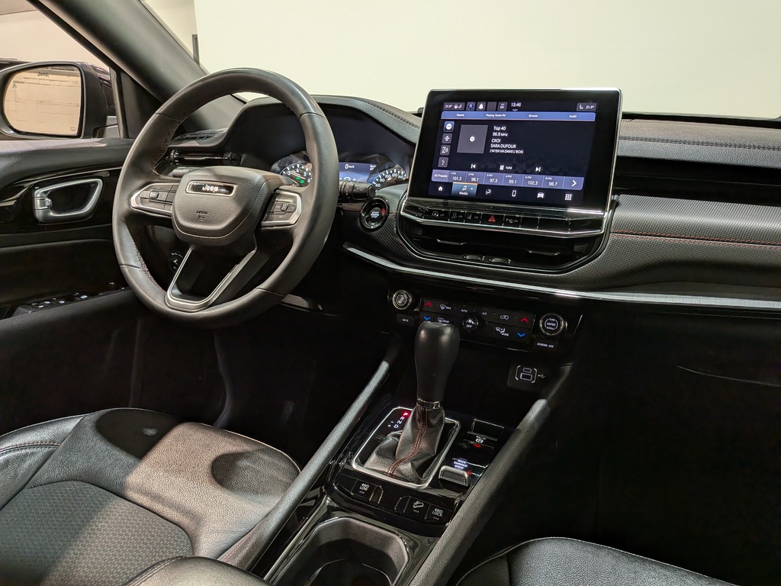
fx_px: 541
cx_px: 390
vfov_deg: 56.8
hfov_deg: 71.6
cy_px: 293
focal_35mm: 24
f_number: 1.7
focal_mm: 4.53
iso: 105
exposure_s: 1/60
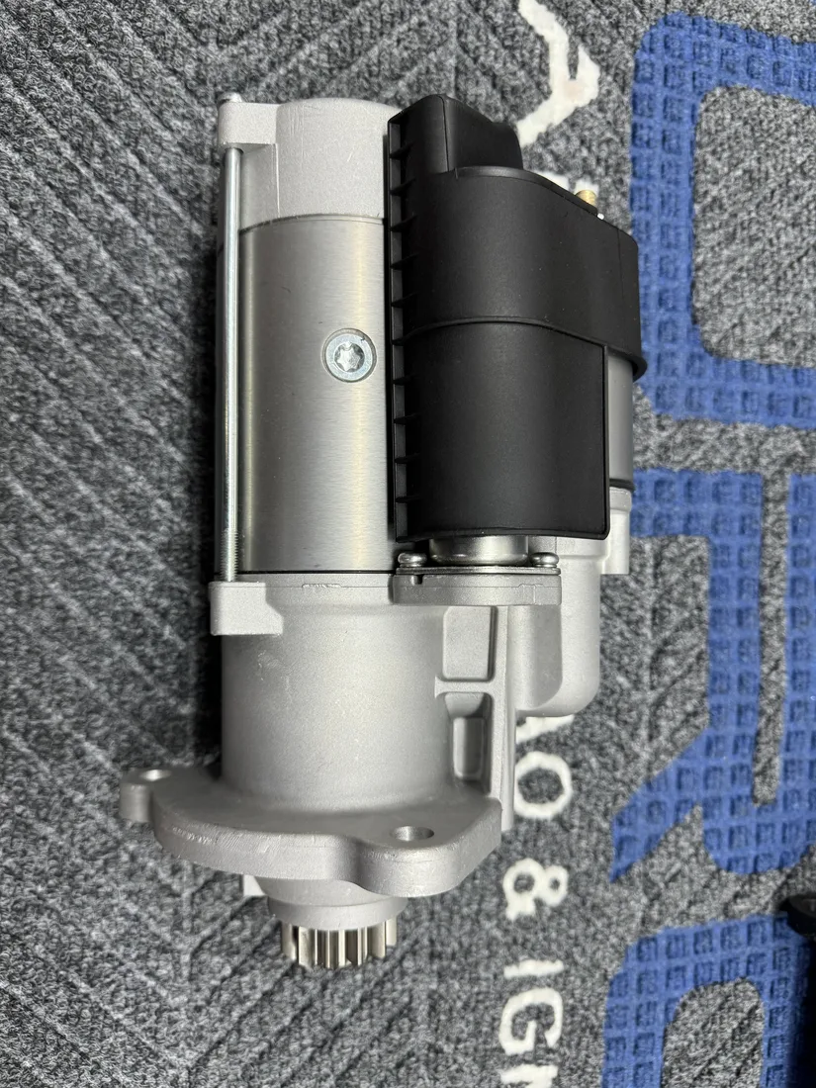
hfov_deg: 56.8
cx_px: 408
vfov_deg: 71.6
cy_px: 544
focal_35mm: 24
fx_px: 754
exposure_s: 1/50
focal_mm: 6.76
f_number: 1.78
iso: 160
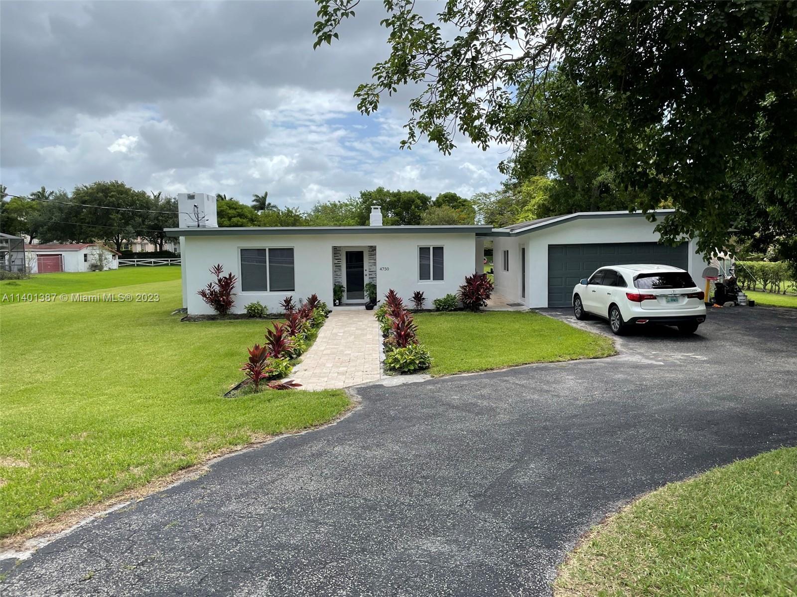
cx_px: 398
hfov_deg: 67.3
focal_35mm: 26
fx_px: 599
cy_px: 298
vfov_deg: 53.1
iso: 32
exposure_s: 1/3040
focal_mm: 4.2
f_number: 1.6
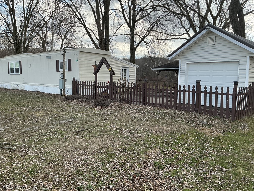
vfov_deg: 48.2
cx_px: 127
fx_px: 213
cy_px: 96
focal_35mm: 29
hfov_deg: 61.7
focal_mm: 3
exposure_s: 1/770
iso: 25
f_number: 1.8
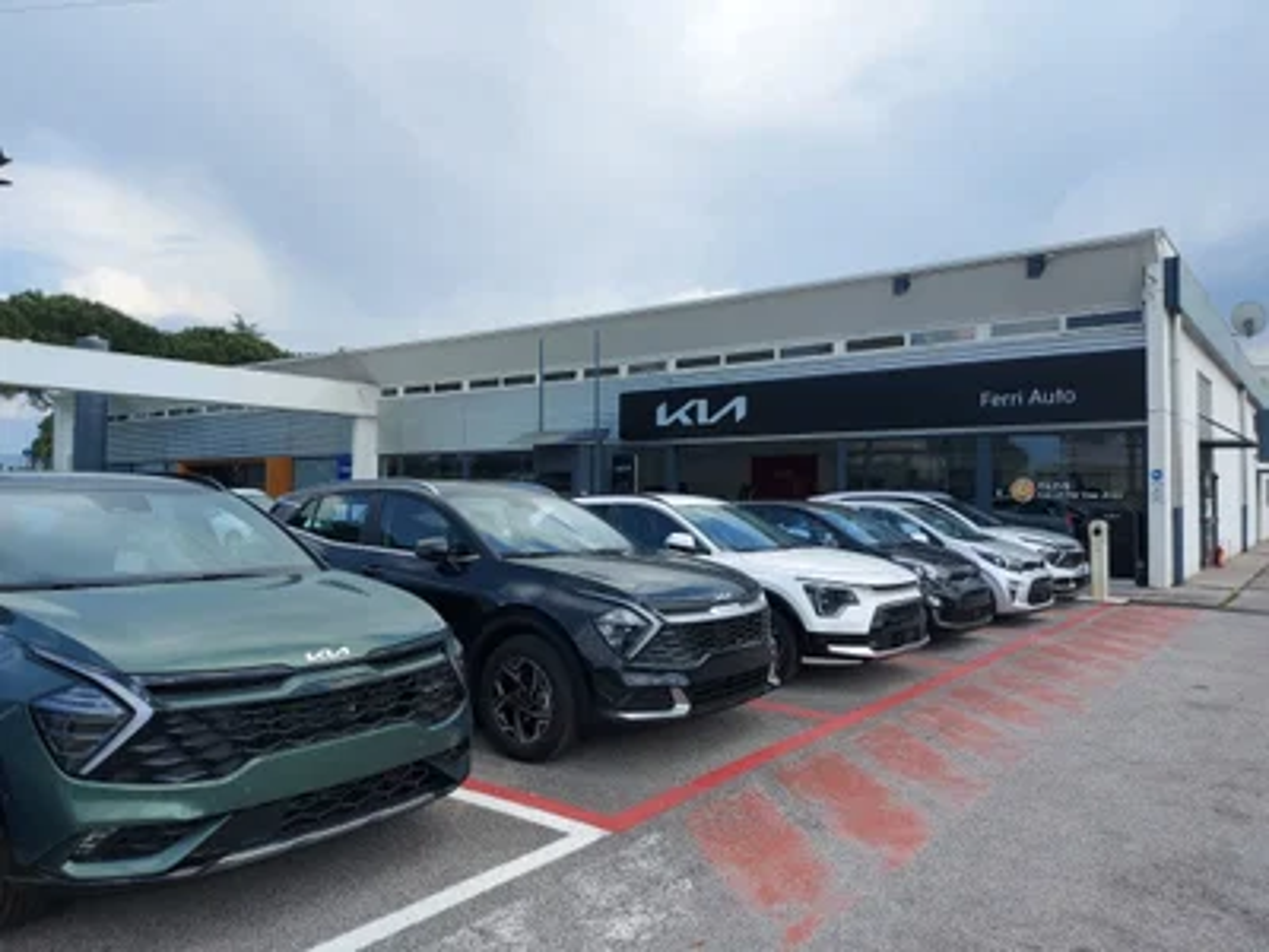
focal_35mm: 24
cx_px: 634
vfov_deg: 56.8
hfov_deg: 71.6
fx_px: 880
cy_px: 476
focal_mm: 5.23
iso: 32
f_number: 1.8
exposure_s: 1/861
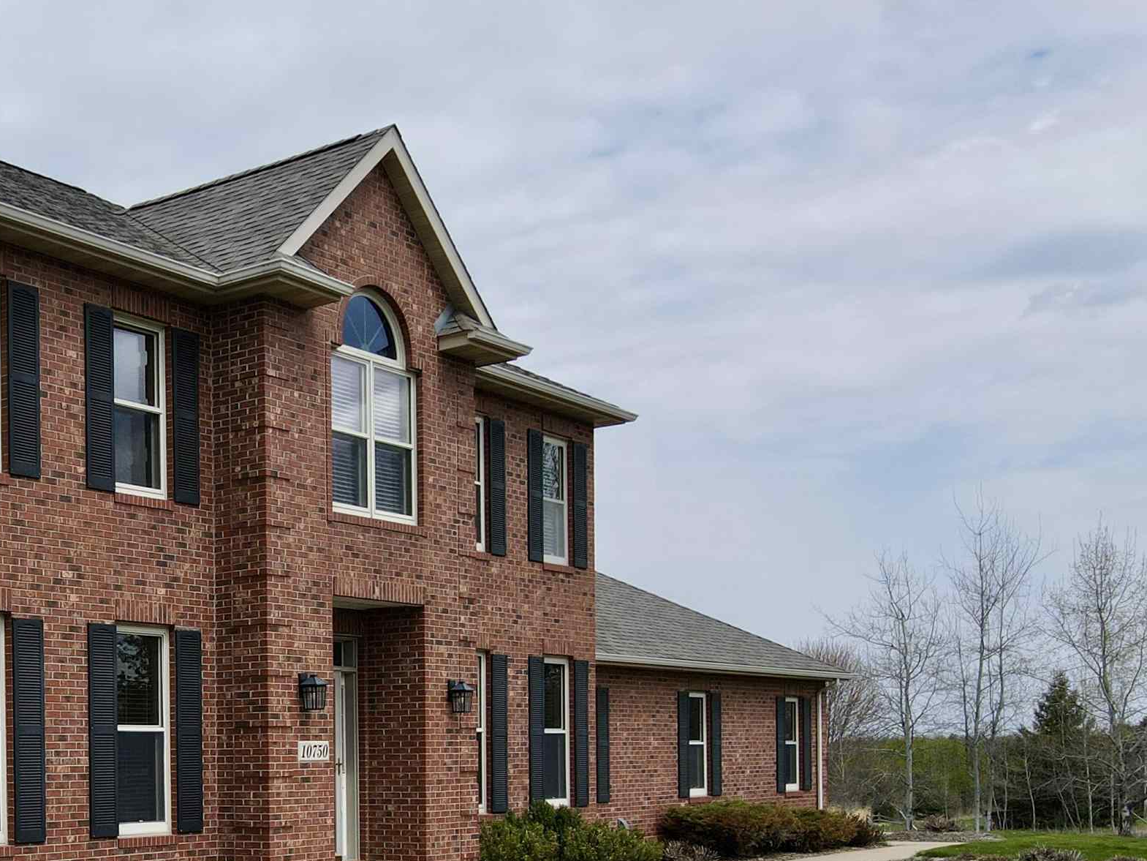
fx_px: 1557
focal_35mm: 47
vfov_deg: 29.6
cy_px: 772
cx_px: 37
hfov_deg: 36.8
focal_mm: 4.5
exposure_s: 1/1000
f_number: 2.8
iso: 110
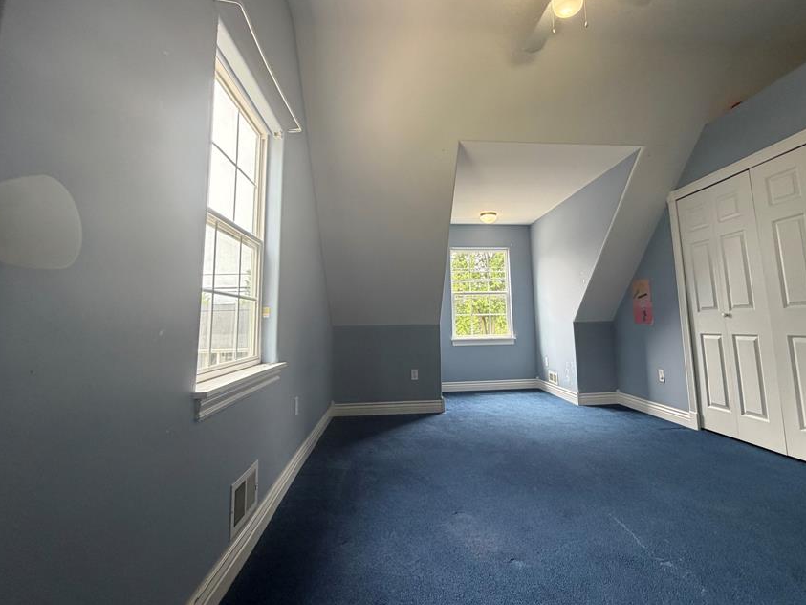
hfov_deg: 90.9
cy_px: 270
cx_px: 434
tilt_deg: +9.2
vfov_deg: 74.5
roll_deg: +1.1
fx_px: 396
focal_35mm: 17
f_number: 2.2
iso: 160
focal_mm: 2.22
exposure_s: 1/121
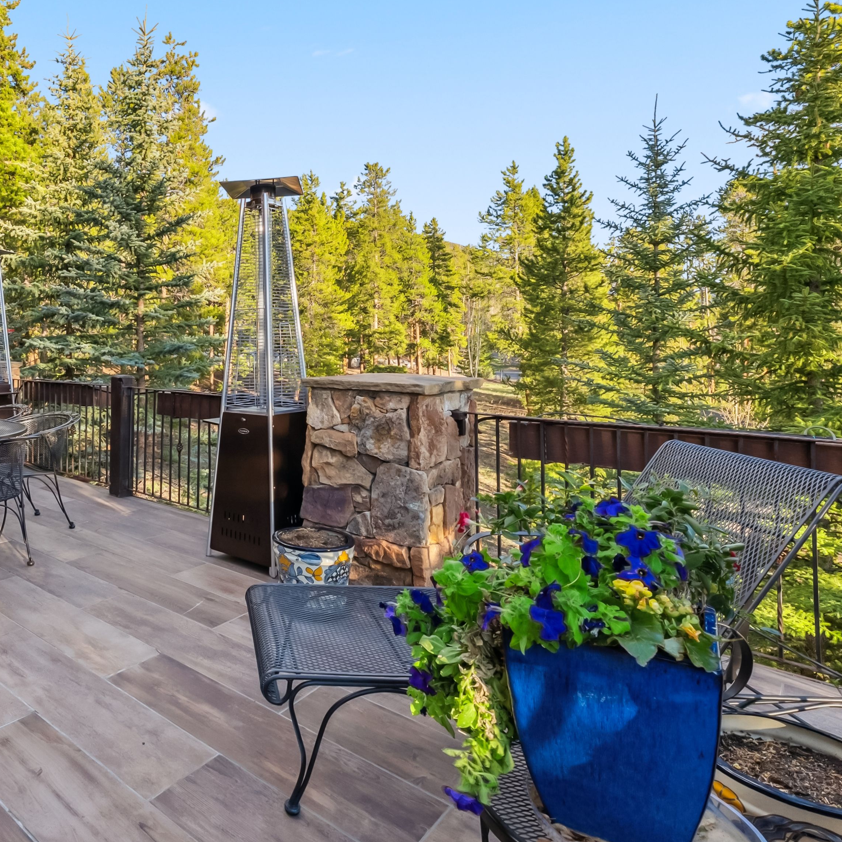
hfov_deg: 63.9
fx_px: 605
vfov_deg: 68.9
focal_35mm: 22
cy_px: 335
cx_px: 175
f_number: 10
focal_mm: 14
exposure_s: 1/250
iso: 800
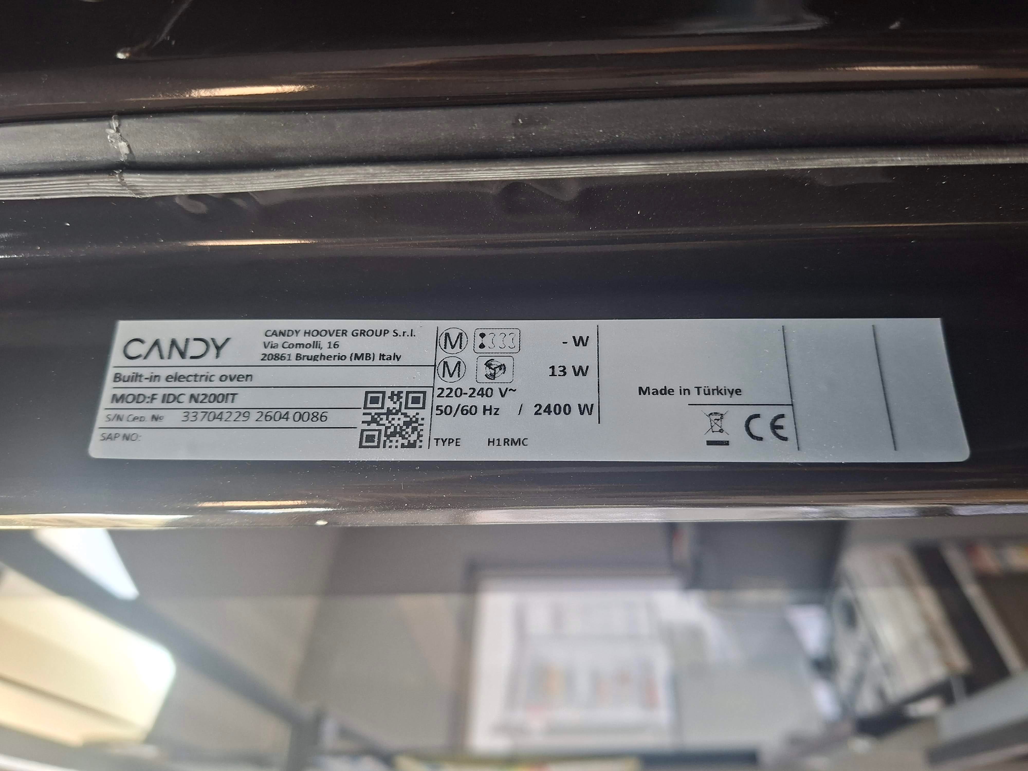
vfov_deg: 58.9
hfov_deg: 73.9
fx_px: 683
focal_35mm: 23
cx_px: 514
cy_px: 386
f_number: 1.8
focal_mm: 5.54
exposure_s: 1/50
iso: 250
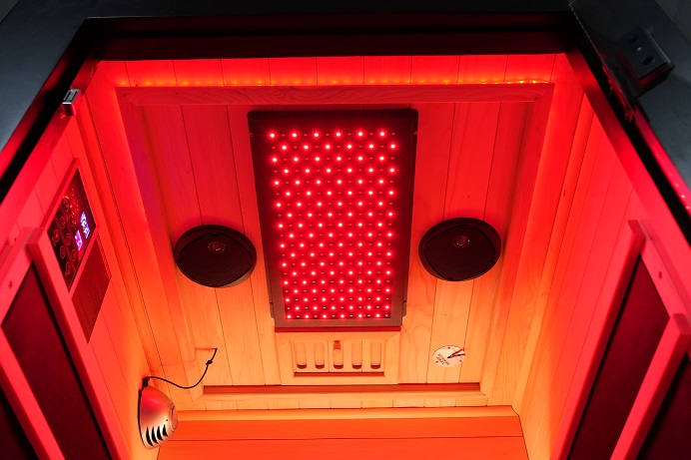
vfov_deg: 36.9
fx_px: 691
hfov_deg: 53.1
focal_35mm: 36
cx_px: 346
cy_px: 230
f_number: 4
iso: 640
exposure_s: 1/200
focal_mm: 24
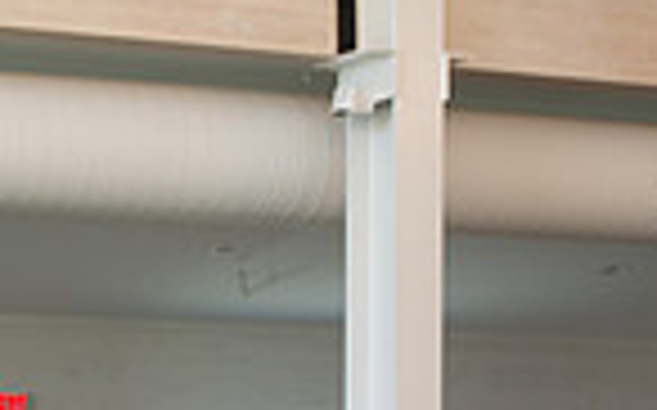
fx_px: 2326
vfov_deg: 9.7
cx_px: -279
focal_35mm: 130
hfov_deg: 15.1
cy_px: 633
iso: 320
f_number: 3.2
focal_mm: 32
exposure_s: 1/160
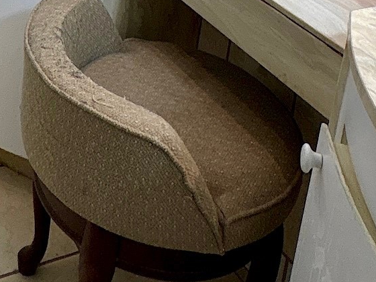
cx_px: 66
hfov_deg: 38.0
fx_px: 521
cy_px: -115
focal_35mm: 48
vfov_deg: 24.9
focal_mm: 2.22
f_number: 2.2
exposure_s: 1/120
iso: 200
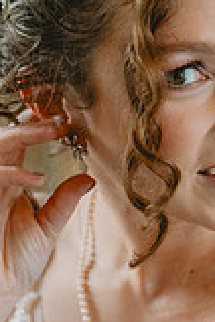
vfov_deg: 13.6
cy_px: 271
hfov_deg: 9.1
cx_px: 168
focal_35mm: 150
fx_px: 1344
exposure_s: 1/500
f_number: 3.5
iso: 3200
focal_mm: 53
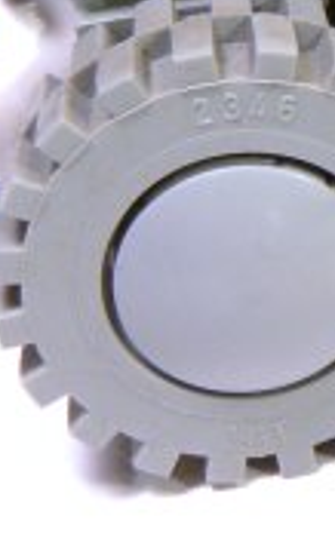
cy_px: -71
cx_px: 839
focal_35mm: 128
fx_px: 1867
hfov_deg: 9.1
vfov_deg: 15.8
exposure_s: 1/5
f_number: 8
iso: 80
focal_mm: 7.4
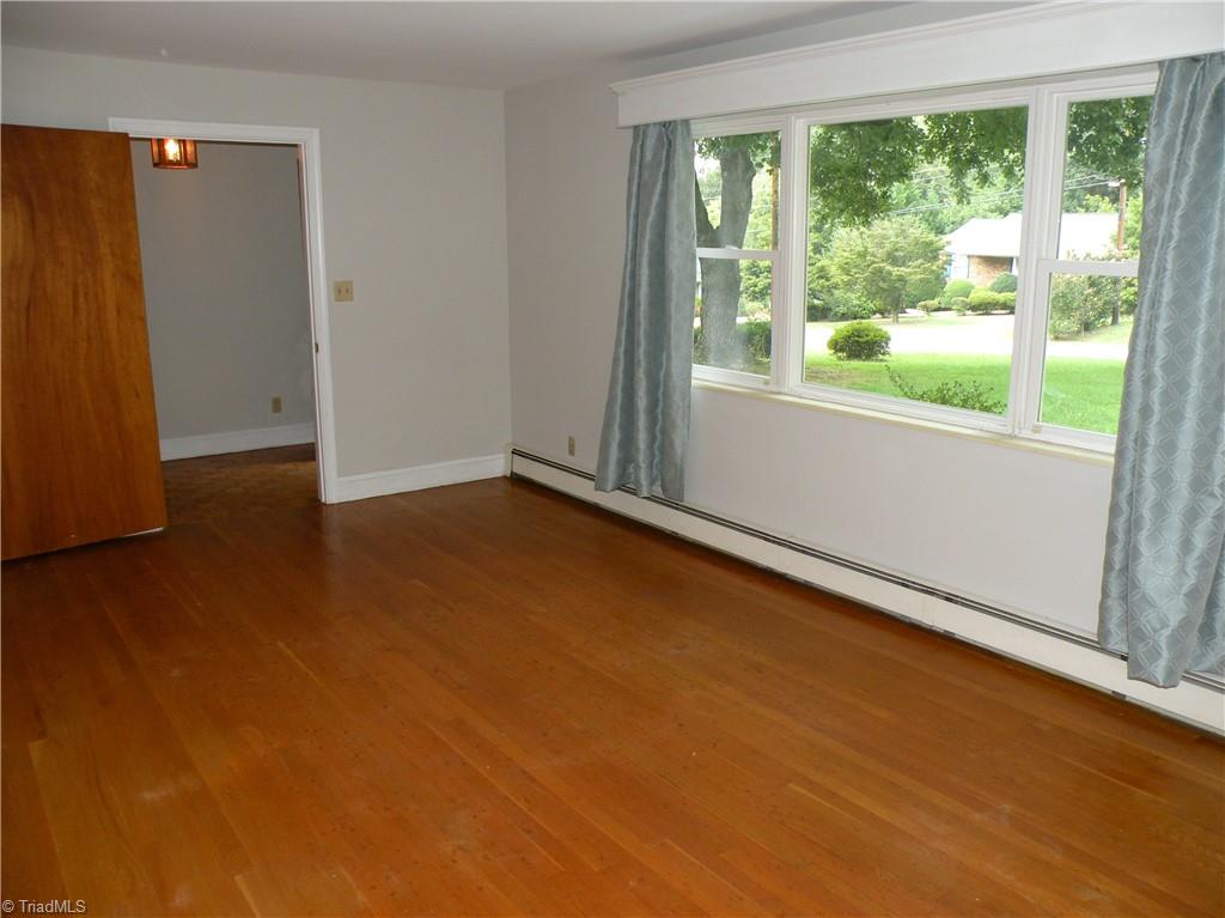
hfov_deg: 65.3
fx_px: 955
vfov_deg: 51.3
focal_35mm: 27
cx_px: 612
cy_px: 459
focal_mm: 4.7
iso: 84
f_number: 2.8
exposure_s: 1/51.5
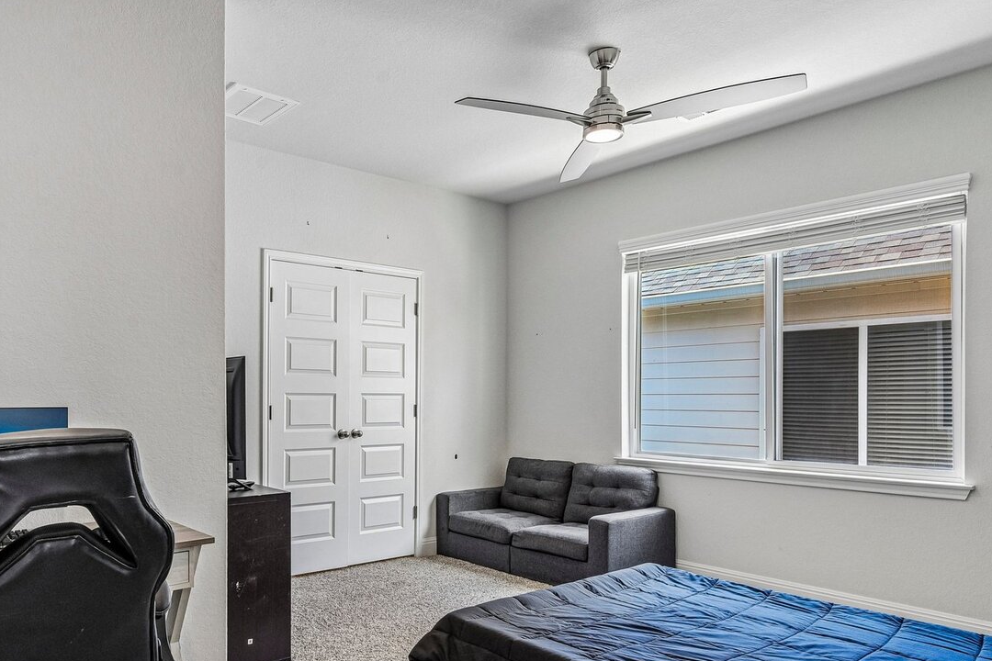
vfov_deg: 52.7
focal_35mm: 24
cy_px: 398
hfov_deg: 71.8
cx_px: 338
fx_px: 661
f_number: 8
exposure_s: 1/15
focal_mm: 16
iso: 900
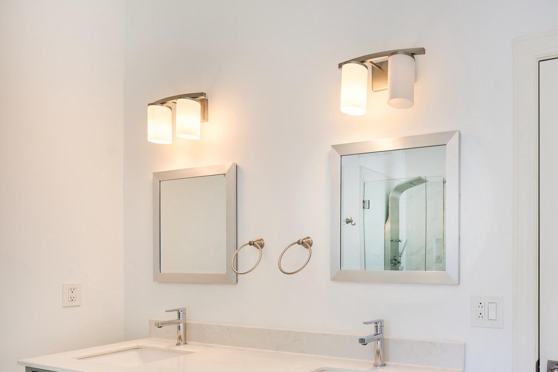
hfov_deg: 63.7
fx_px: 403
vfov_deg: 48.7
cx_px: 442
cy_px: 247
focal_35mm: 26
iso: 200
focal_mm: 16
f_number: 7.1
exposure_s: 1/320
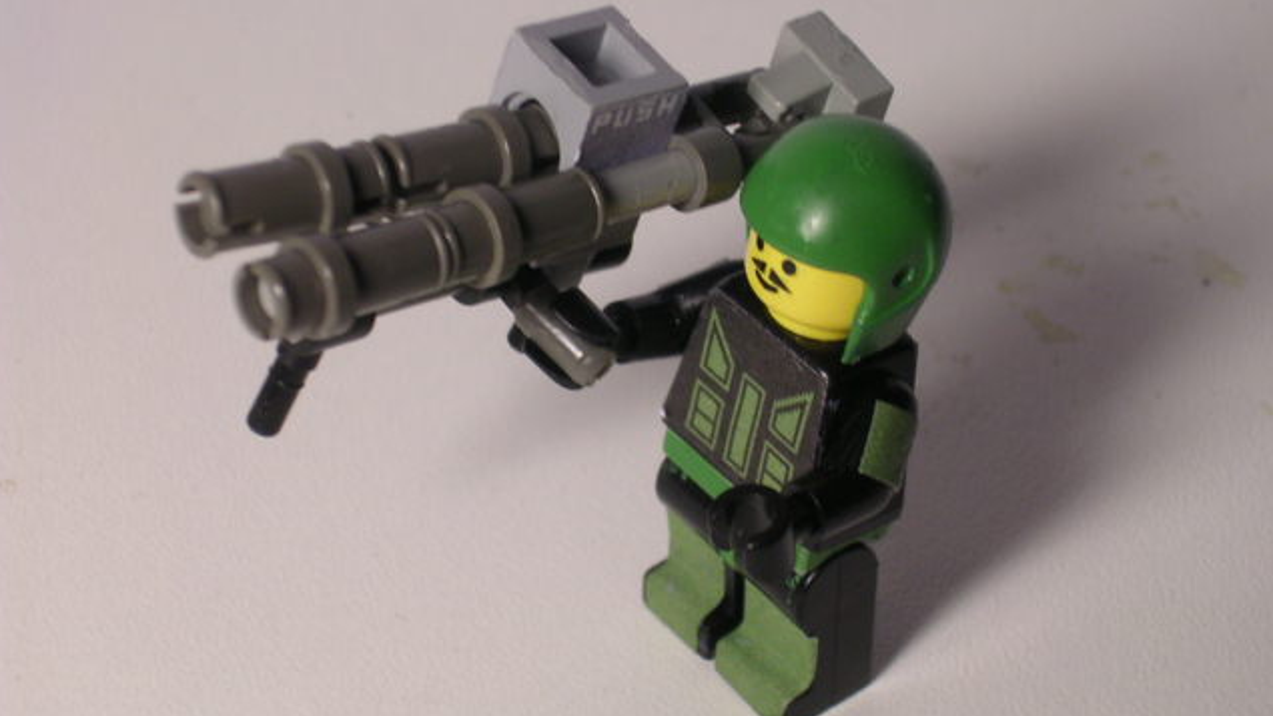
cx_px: 635
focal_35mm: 100
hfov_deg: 21.4
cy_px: 367
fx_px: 3375
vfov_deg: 12.1
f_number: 4.3
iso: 100
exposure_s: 1/18.6
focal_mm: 13.7
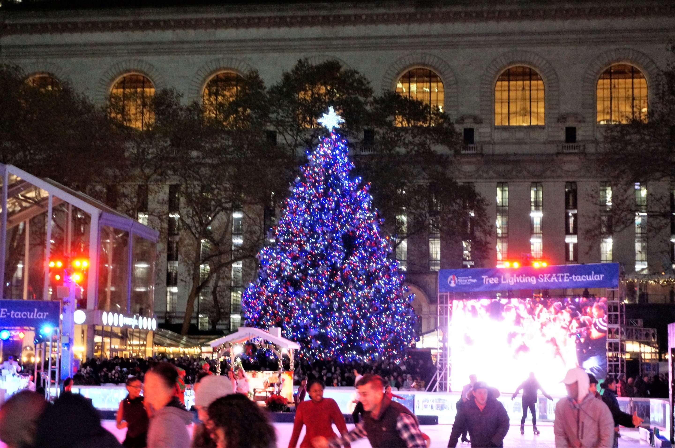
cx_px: 338
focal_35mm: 69
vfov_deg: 19.7
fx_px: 1292
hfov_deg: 29.3
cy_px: 224
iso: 3200
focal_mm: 46
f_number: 5.6
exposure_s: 1/80
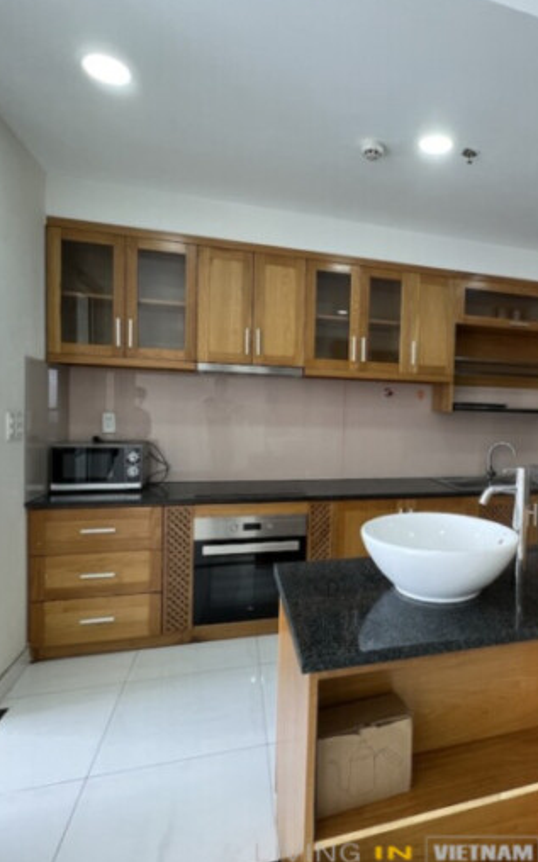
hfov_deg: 59.2
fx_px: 446
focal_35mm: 19
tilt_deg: -2.5
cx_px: 397
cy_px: 434
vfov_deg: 88.0
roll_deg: -2.4
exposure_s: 1/99
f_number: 1.8
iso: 200
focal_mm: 1.57
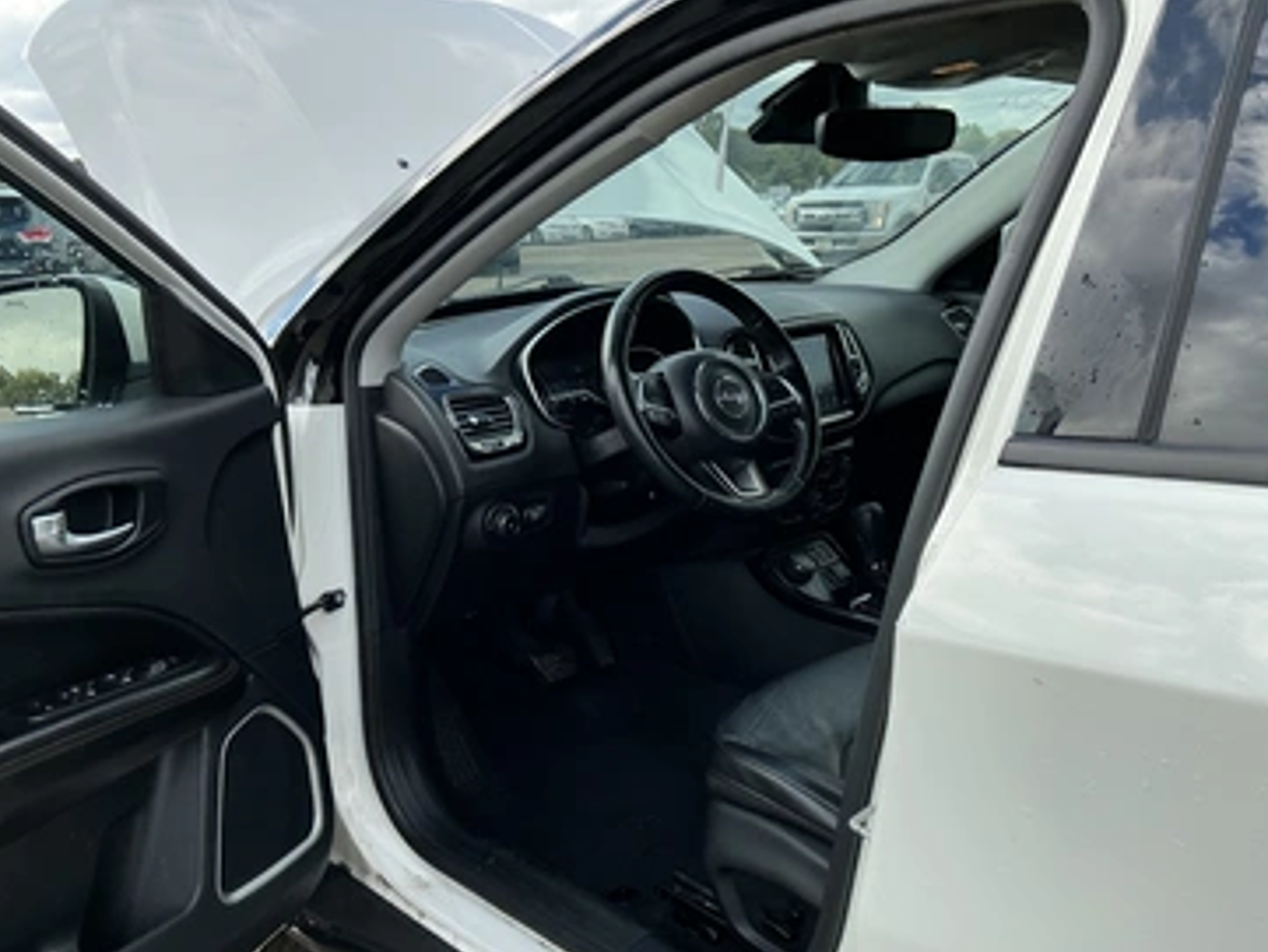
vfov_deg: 45.4
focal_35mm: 31
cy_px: 513
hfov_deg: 58.3
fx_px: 1136
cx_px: 660
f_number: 1.8
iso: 25
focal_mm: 3
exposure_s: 1/627
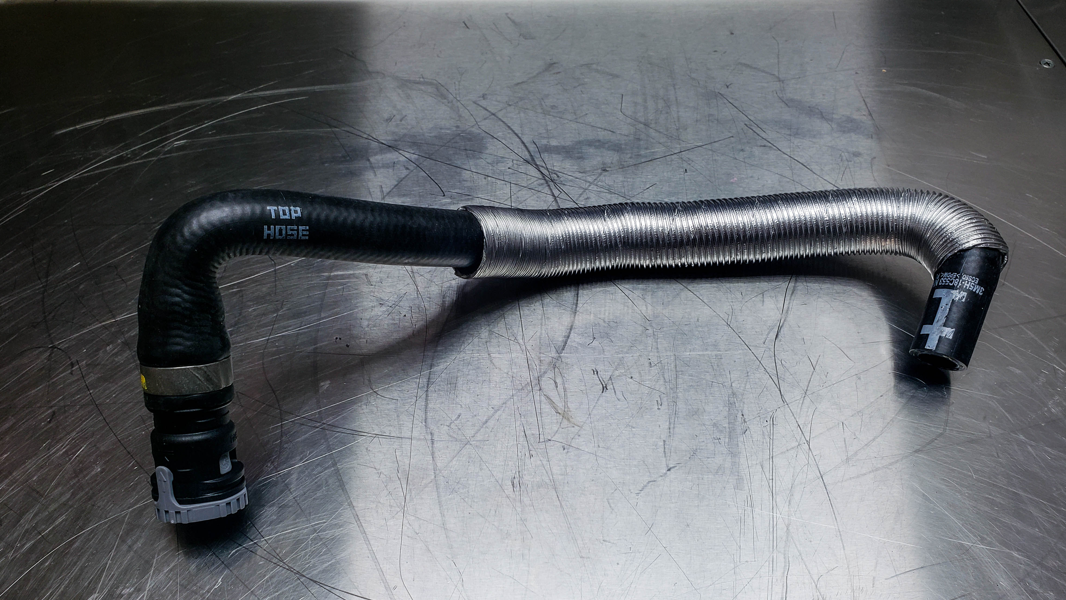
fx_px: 820
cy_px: 364
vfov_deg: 40.0
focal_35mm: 29
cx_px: 529
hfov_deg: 66.1
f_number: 2.4
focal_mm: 4.3
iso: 64
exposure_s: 1/100
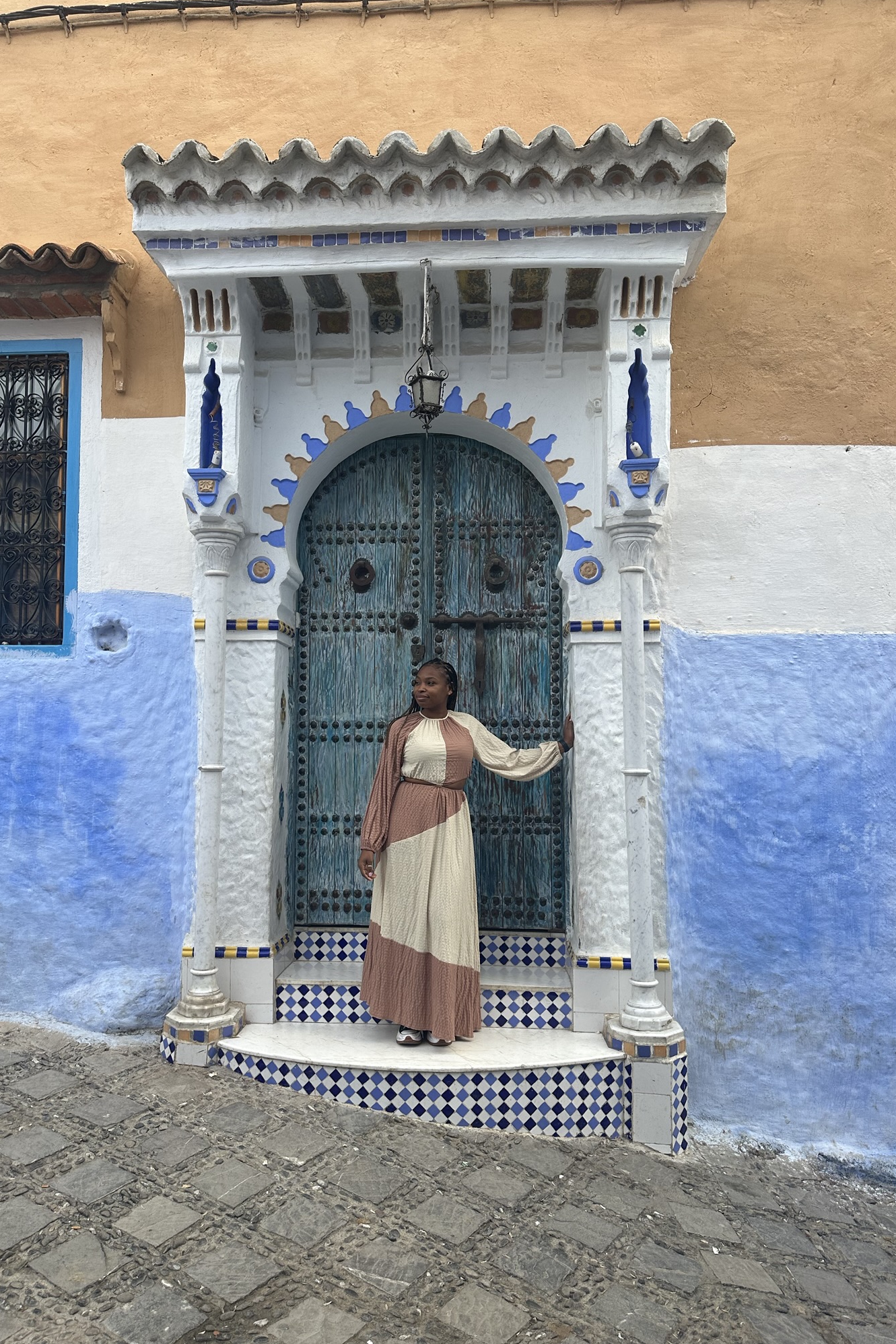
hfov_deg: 51.2
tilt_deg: +3.2
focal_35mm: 25
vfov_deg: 71.5
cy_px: 672
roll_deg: -0.6
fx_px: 933
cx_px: 407
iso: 80
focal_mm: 6.86
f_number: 1.78
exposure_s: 1/714
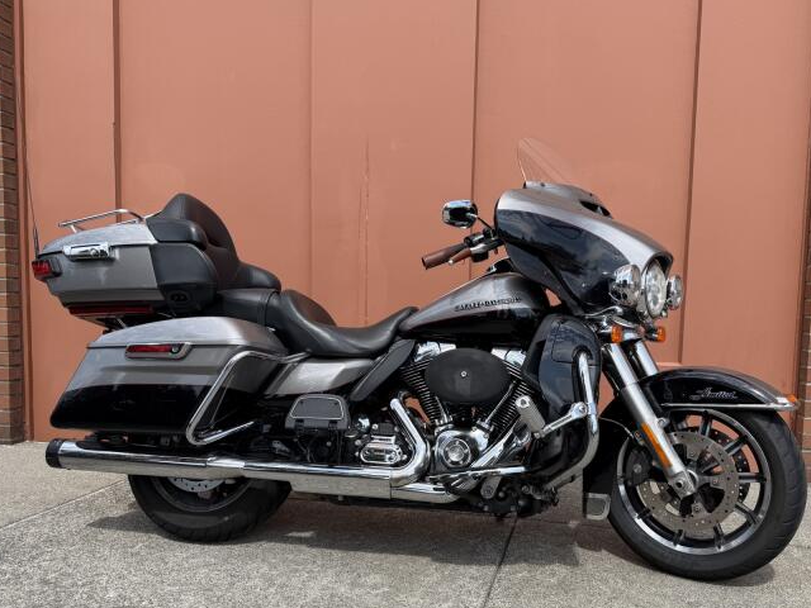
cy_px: 356
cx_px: 450
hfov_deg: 59.8
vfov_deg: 46.6
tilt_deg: -5.0
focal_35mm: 30
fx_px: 703
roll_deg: -0.5
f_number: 1.78
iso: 80
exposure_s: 1/2370
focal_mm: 6.76
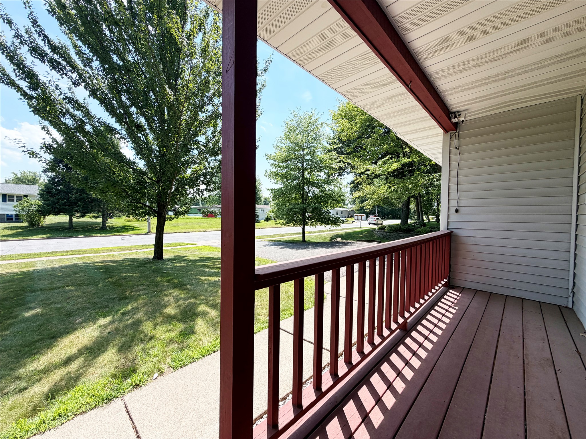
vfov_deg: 85.7
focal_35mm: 14
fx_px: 237
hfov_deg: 102.1
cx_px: 293
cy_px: 220
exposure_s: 1/602
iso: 40
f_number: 2.2
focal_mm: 2.22
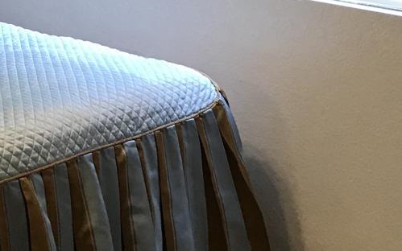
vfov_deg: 10.6
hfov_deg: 16.5
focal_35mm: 119
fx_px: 1304
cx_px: -125
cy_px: -121
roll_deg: +0.8
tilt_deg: -6.1
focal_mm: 3.99
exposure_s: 1/30
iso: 32
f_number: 1.8
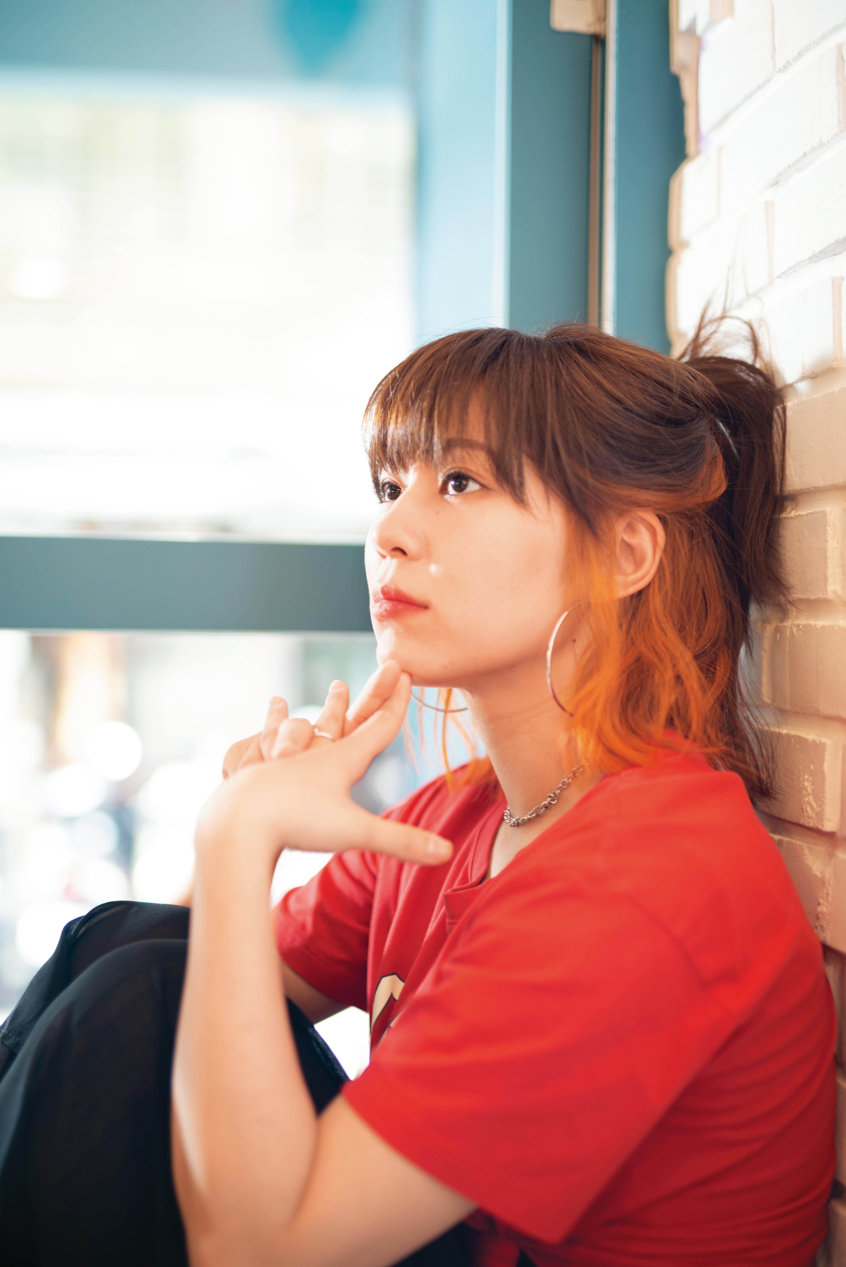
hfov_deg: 27.0
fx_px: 1761
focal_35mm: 50
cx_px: 423
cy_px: 634
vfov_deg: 39.6
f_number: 1.4
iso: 320
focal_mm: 50
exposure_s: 1/125
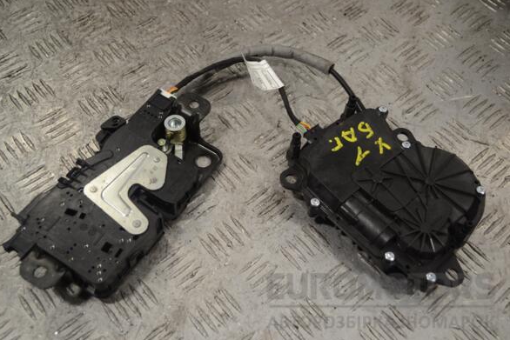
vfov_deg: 31.2
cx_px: 251
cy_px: 170
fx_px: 609
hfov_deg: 45.4
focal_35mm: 43
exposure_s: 1/50
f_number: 4.5
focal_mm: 28
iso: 100
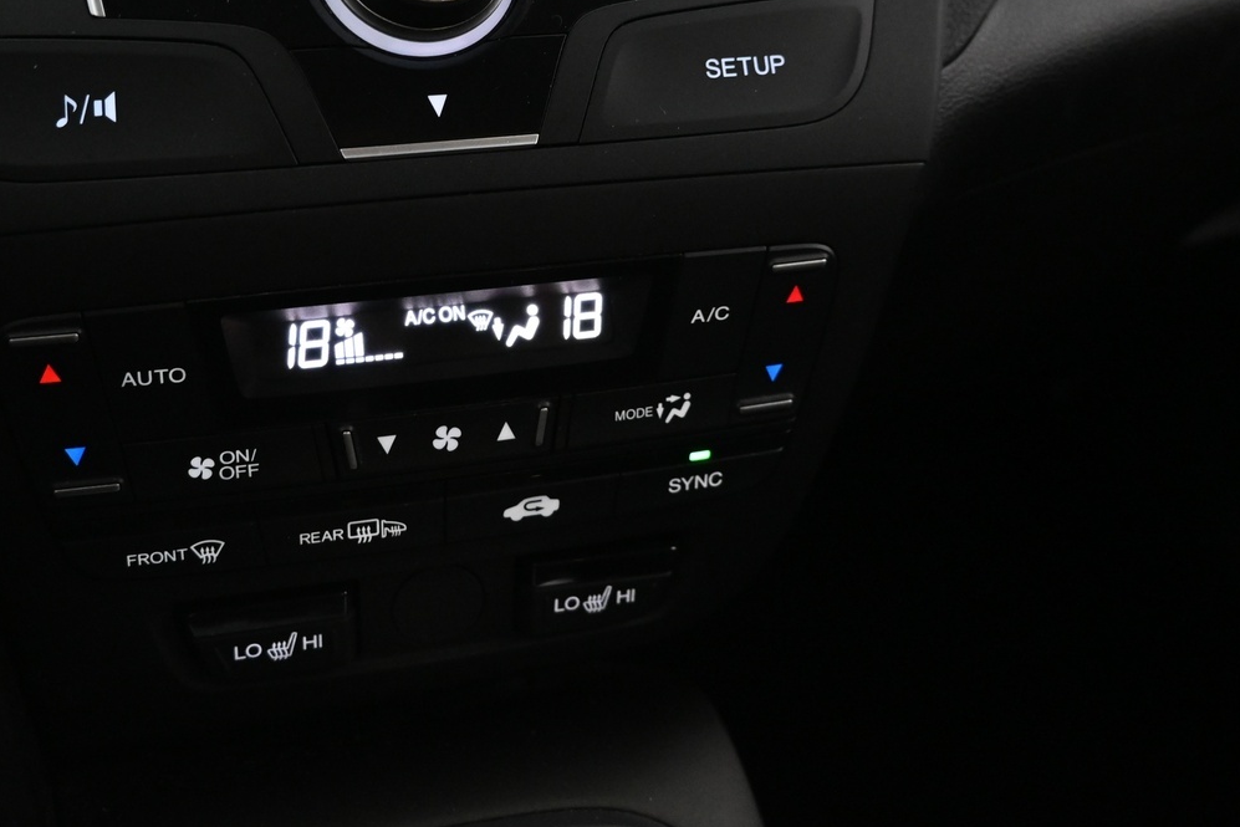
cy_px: 170
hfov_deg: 49.1
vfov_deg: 33.3
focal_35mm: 39
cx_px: 463
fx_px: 1343
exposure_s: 1/25
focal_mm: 16
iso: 2500
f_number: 3.5
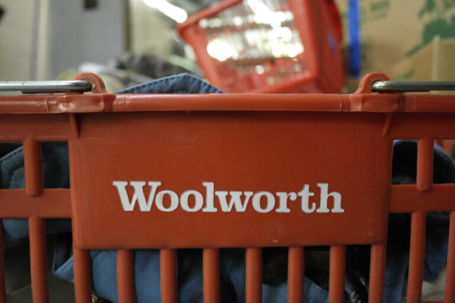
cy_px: 152
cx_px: 228
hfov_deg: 61.9
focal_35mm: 30
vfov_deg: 43.6
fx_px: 379
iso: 1600
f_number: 3.5
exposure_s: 1/20
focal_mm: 20
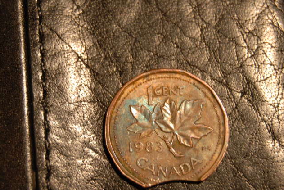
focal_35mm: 131
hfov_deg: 15.7
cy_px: 93
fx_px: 1033
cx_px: 150
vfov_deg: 10.5
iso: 200
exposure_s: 1/50
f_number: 5.6
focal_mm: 55
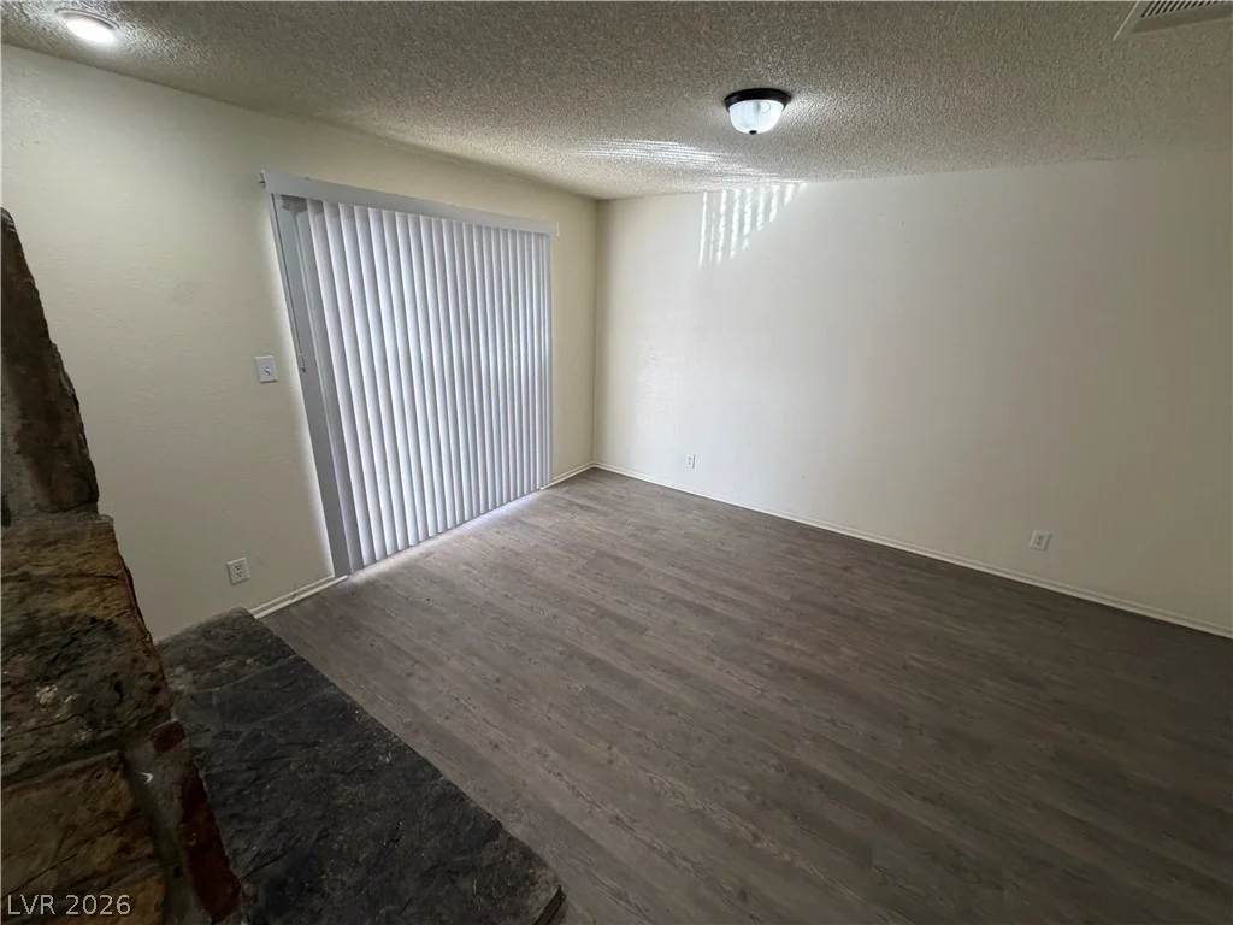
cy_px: 462
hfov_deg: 102.1
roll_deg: -0.4
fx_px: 499
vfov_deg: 85.7
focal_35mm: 14
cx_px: 616
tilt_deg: -17.8
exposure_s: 1/120
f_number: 2.2
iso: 200
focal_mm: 2.22
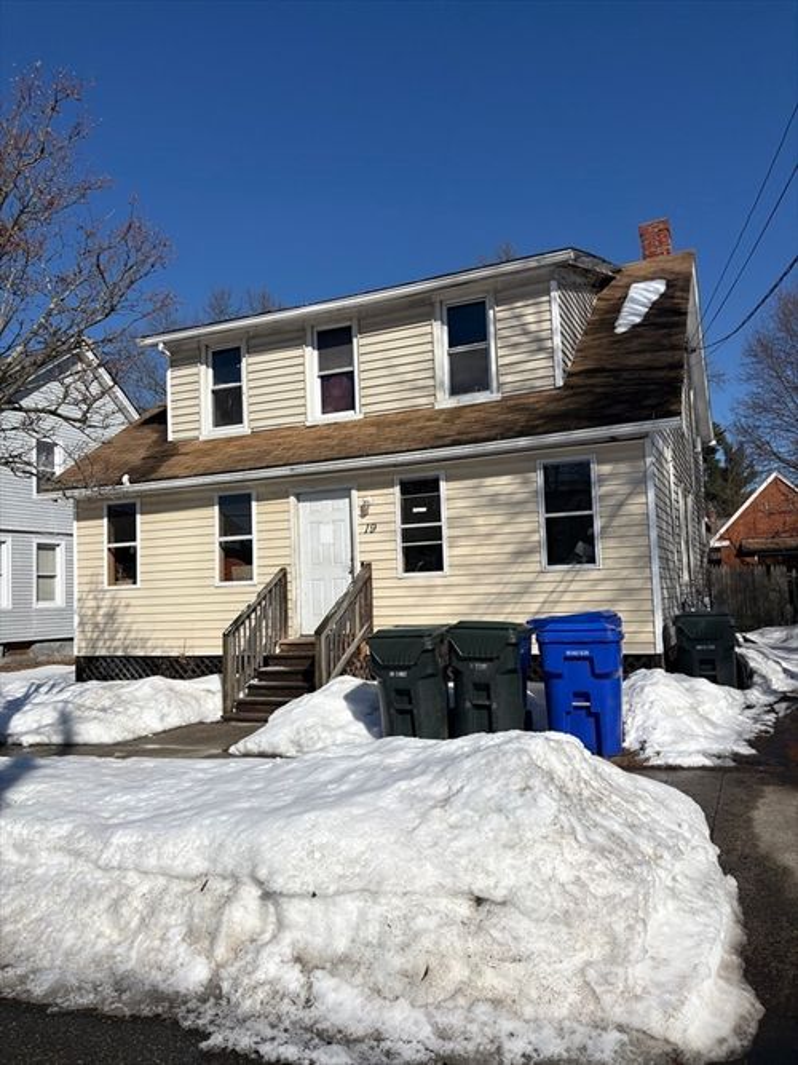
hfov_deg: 53.0
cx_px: 399
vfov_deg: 67.3
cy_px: 532
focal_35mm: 26
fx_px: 799
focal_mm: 5.96
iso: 50
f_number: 1.6
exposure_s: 1/10101
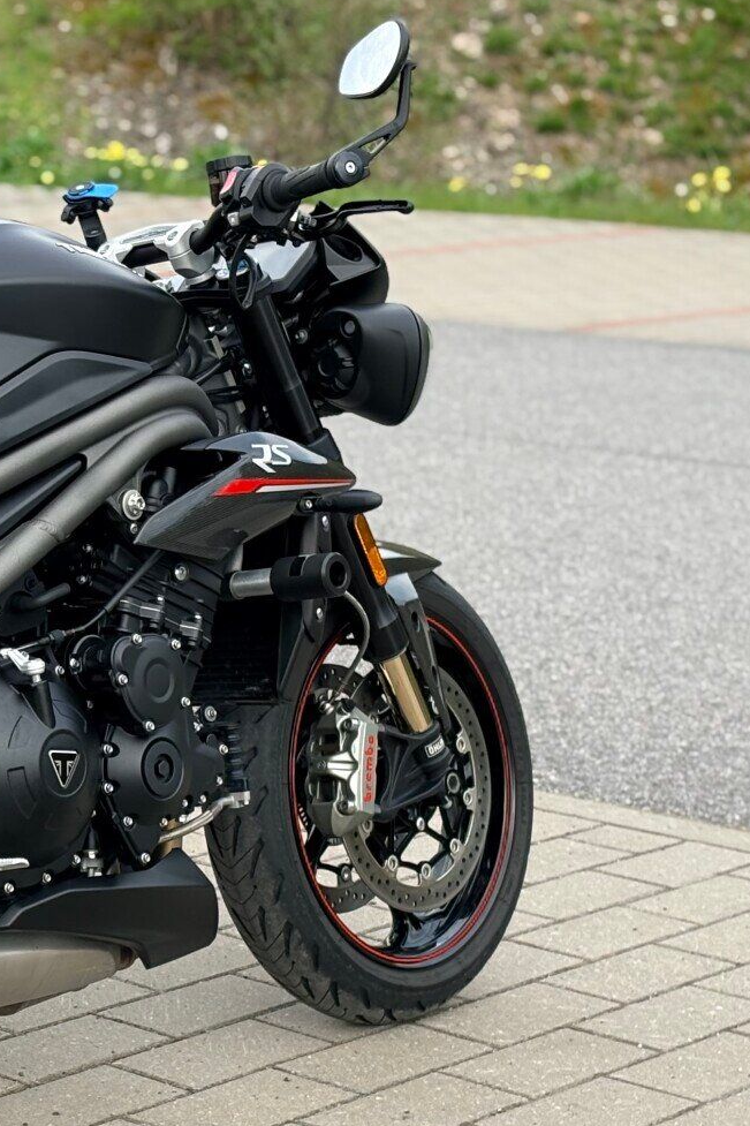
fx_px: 3376
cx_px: -183
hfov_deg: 12.3
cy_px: 717
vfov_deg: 18.9
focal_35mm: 108
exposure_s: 1/791
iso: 32
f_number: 1.6
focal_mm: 5.96
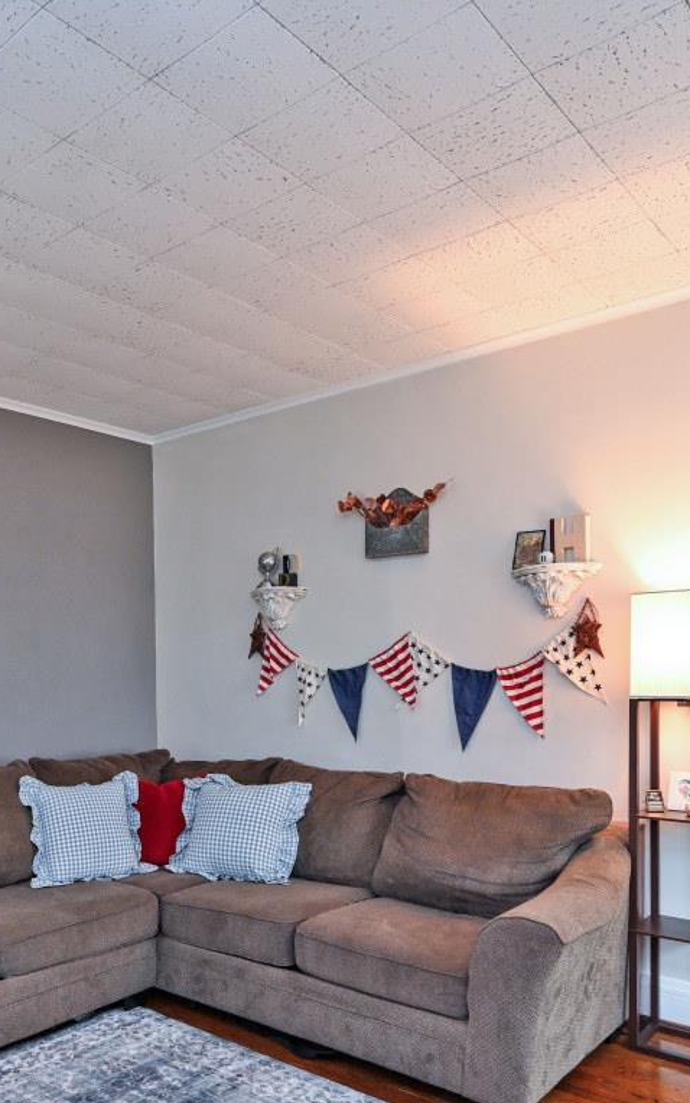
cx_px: 141
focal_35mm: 28
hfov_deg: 42.6
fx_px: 842
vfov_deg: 65.5
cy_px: 686
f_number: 4
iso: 800
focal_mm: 14
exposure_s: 1/60
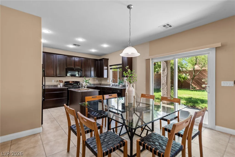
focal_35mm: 16
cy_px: 78
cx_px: 118
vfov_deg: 73.8
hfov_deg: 96.7
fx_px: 104
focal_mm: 16
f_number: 8
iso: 100
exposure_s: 1/2.5
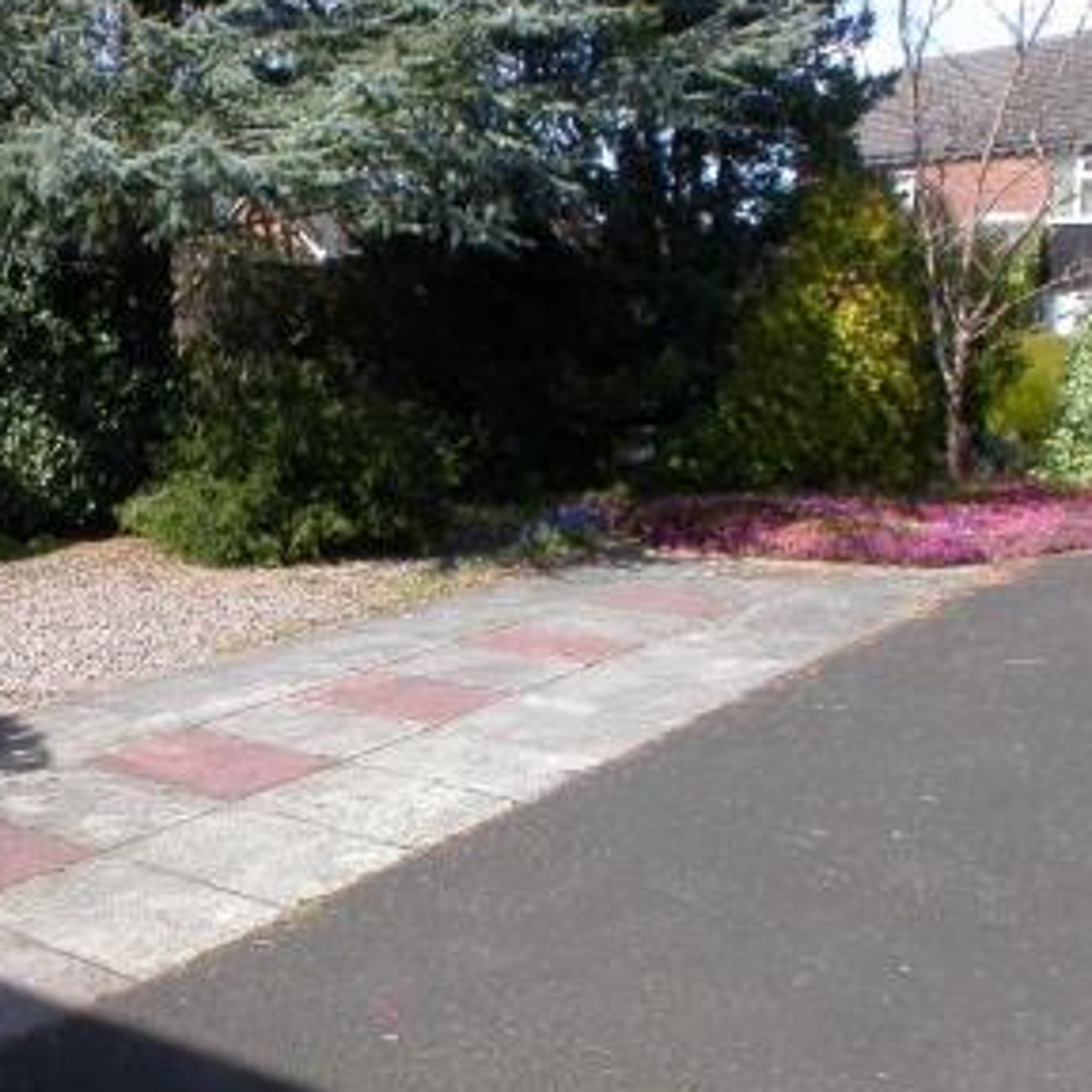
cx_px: 229
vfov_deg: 25.3
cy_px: 597
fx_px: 2427
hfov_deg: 25.0
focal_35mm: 68
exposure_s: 1/181
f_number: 6
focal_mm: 7.85
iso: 100
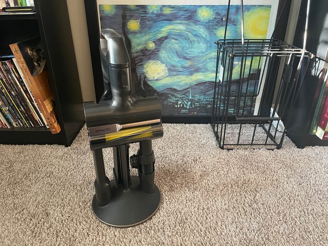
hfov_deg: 67.3
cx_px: 164
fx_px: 246
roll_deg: +0.3
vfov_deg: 53.1
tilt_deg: -26.6
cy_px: 123
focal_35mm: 26
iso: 640
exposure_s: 1/38
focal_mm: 4.2
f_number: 1.6
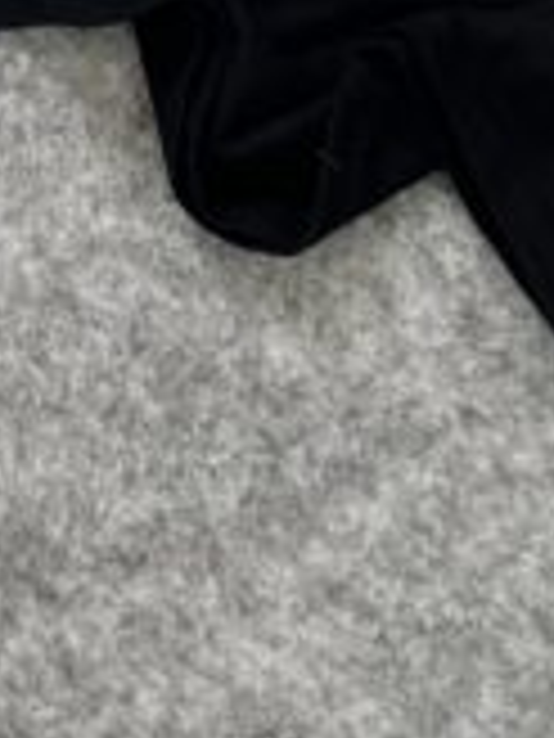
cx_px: -207
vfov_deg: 11.0
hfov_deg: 9.0
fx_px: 3457
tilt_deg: -74.4
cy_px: -801
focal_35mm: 162
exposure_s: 1/100
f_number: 1.5
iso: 50
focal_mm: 5.7
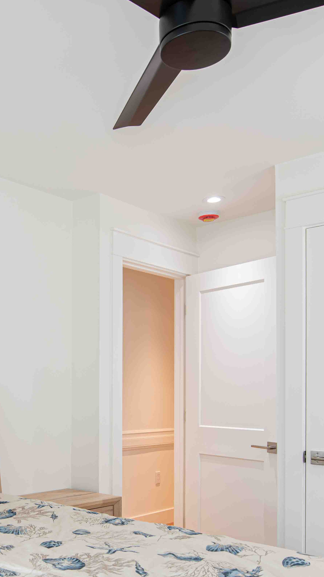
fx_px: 580
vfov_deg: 51.6
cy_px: 395
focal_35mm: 38
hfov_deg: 29.8
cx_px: 31
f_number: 7.1
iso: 64
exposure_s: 1/3
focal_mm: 14
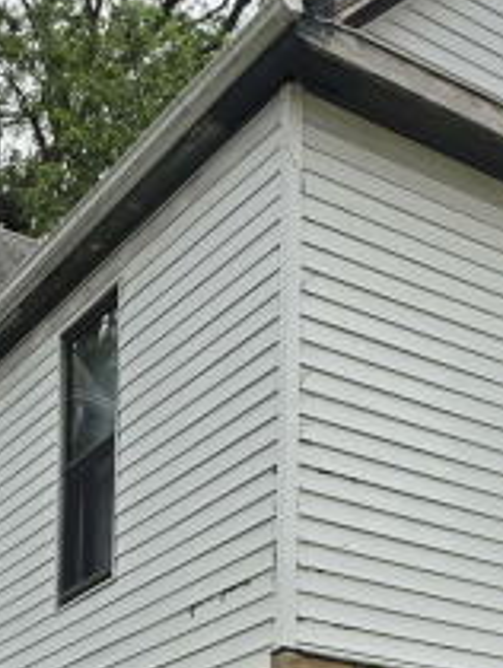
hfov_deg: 20.1
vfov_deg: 23.6
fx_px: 1411
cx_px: 376
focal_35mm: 73
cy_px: 857
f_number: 1.4
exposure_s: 1/7939
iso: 64
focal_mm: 6.5
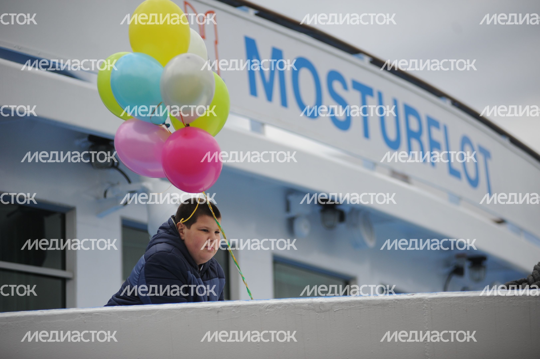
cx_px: 270
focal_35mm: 135
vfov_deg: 10.1
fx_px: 2024
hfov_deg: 15.2
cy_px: 180
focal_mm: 135
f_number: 2.8
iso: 500
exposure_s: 1/6400
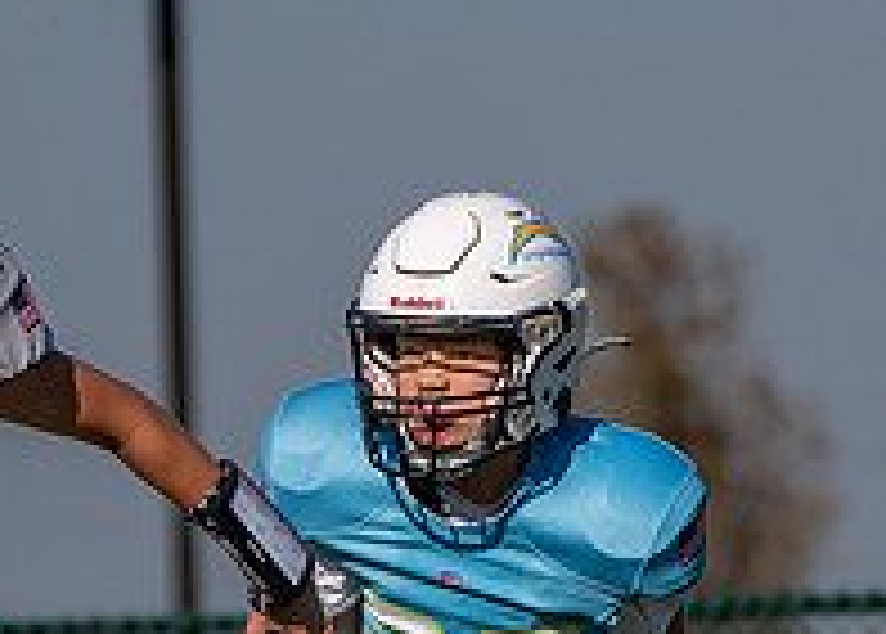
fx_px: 28731
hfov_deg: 1.8
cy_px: 678
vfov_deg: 1.3
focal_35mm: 1141
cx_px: 128
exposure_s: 1/2000
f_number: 5.6
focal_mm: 221
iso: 125
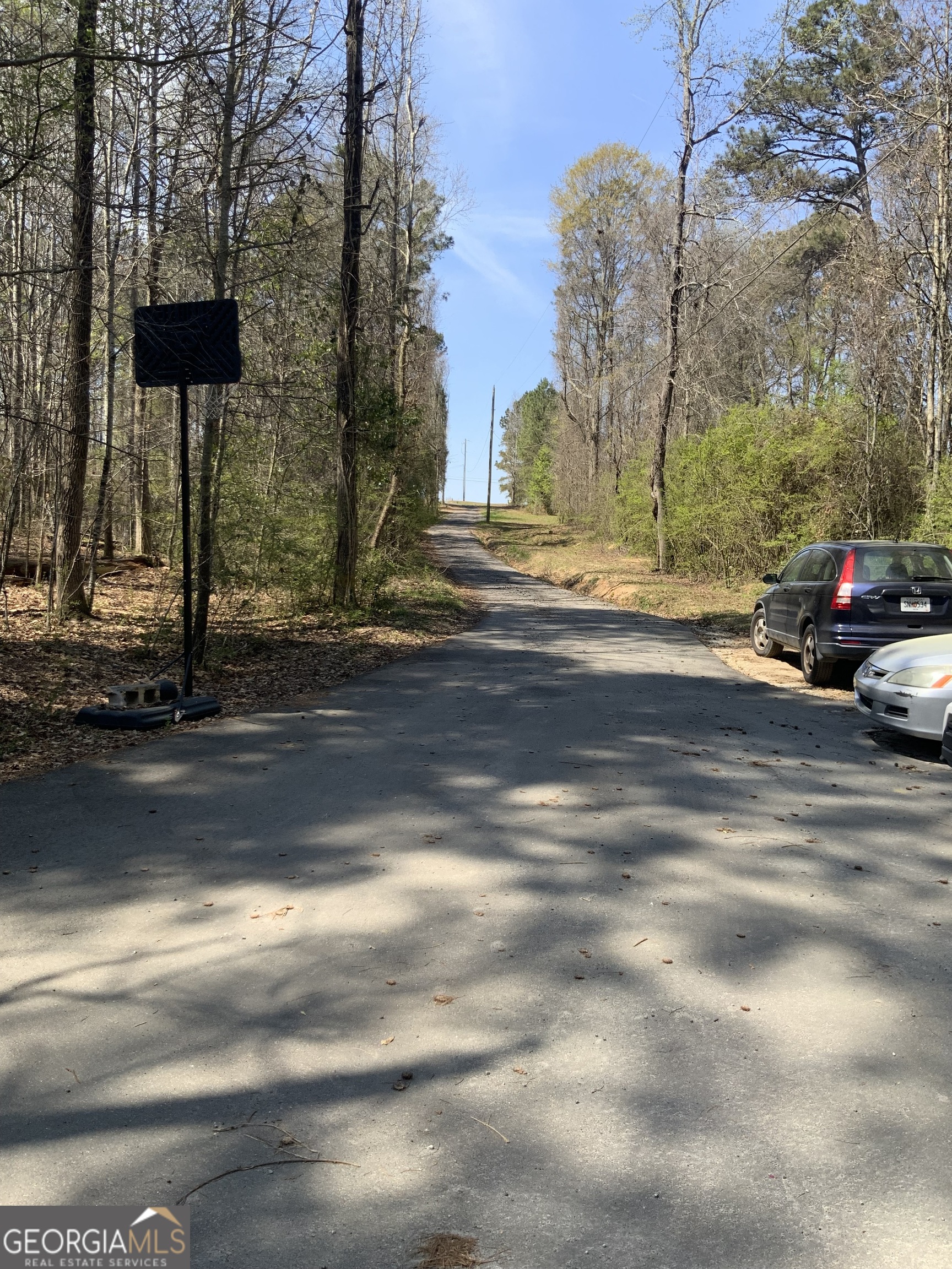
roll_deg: -1.3
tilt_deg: -5.3
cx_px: 476
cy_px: 634
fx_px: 1063
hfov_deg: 48.2
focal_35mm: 29
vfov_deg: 61.7
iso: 16
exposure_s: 1/869
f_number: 1.8
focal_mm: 3
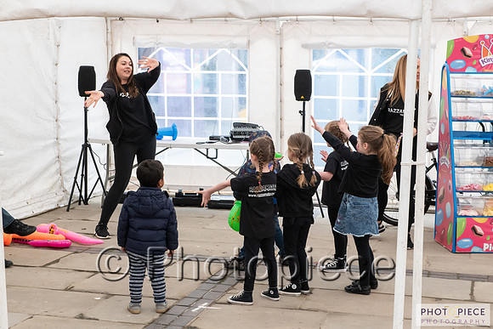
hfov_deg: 28.8
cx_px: 246
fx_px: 959
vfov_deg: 19.5
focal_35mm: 70
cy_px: 164
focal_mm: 70
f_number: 8
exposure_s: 1/200
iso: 1250
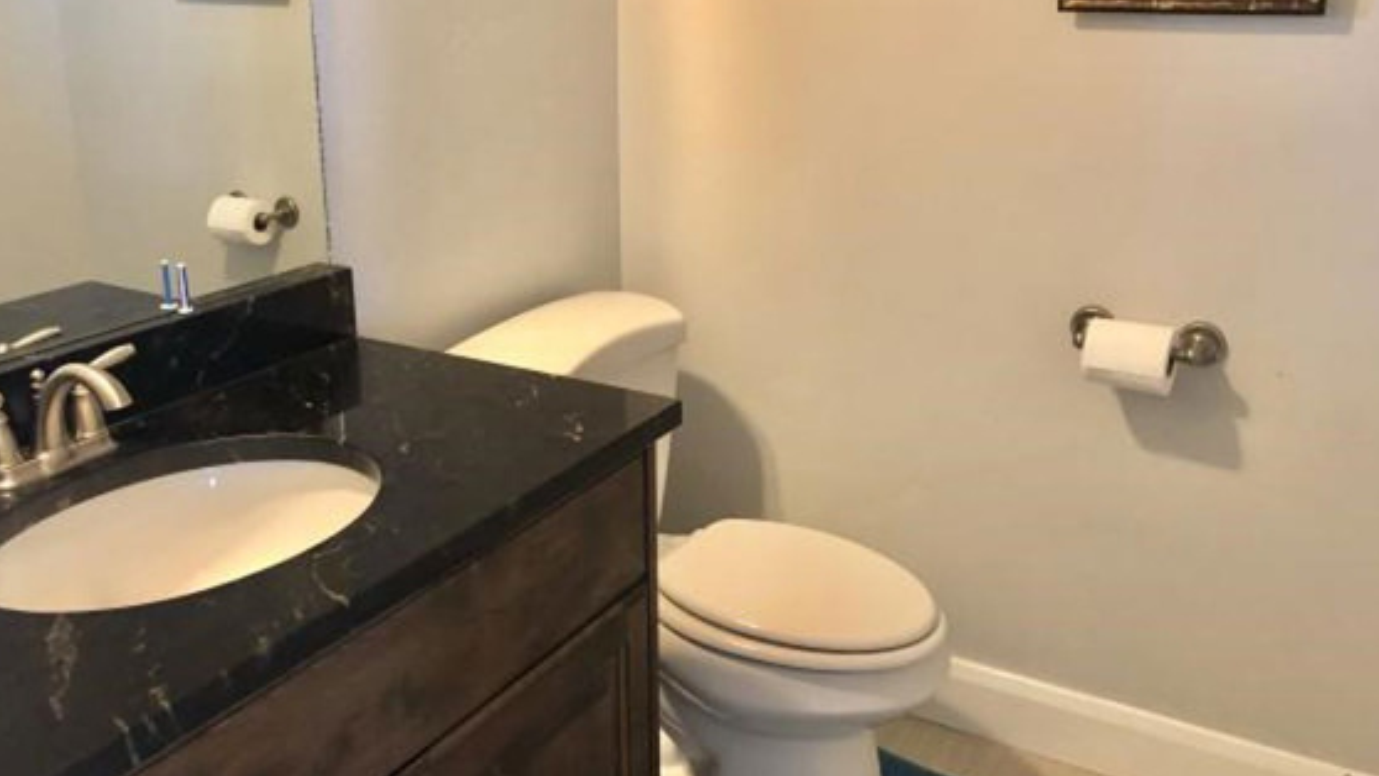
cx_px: 662
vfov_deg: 33.5
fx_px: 1280
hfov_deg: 56.6
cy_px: 272
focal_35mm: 35
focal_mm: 3.99
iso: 80
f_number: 1.8
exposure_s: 1/15
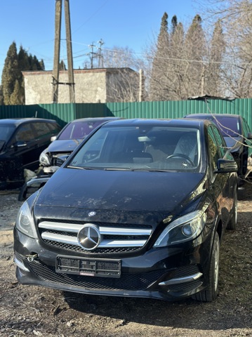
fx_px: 467
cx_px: 126
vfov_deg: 39.7
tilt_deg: -6.5
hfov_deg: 30.2
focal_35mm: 48
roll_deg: -0.1
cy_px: 168
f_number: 1.78
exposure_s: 1/1541
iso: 80
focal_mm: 6.86
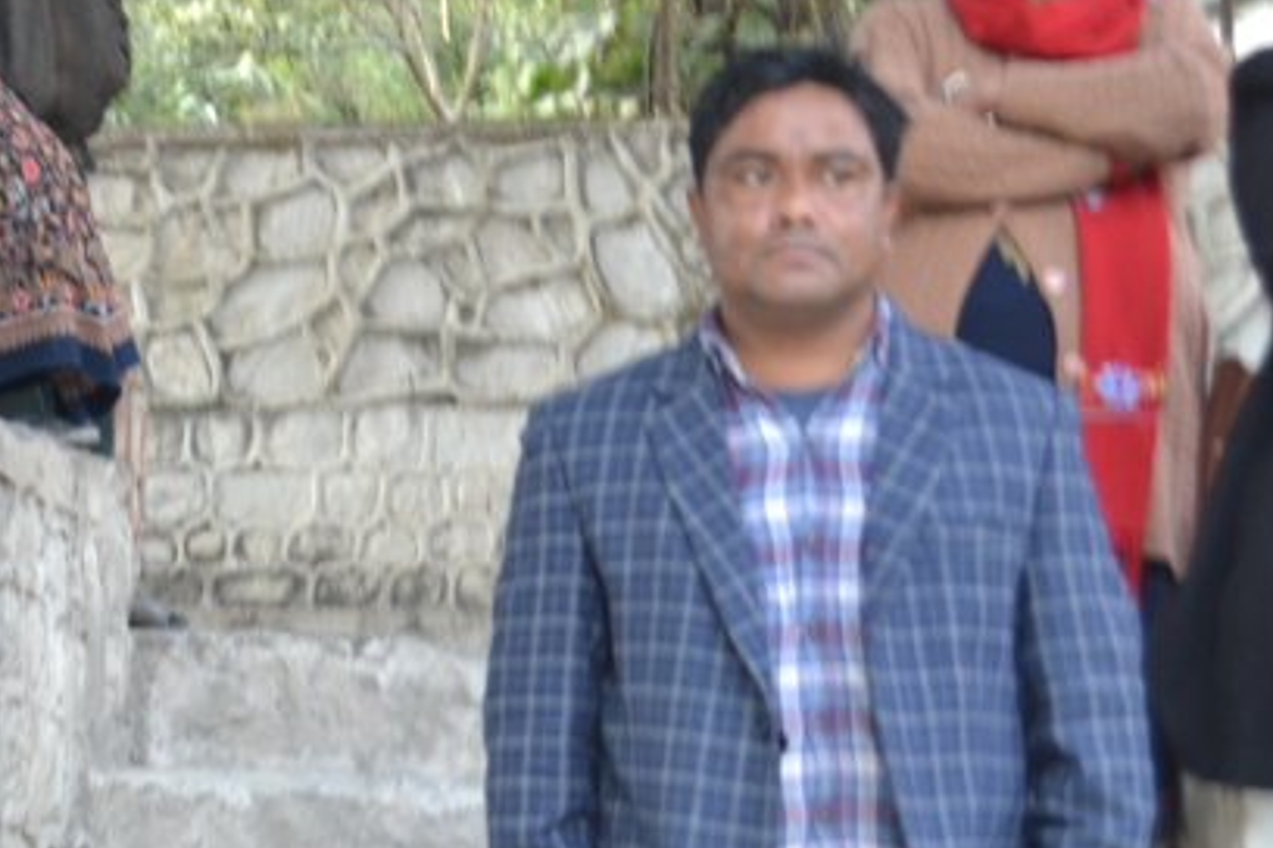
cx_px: -9
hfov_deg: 18.2
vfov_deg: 12.5
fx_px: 3863
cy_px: 179
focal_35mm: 109
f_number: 5
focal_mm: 29
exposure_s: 1/40
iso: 400
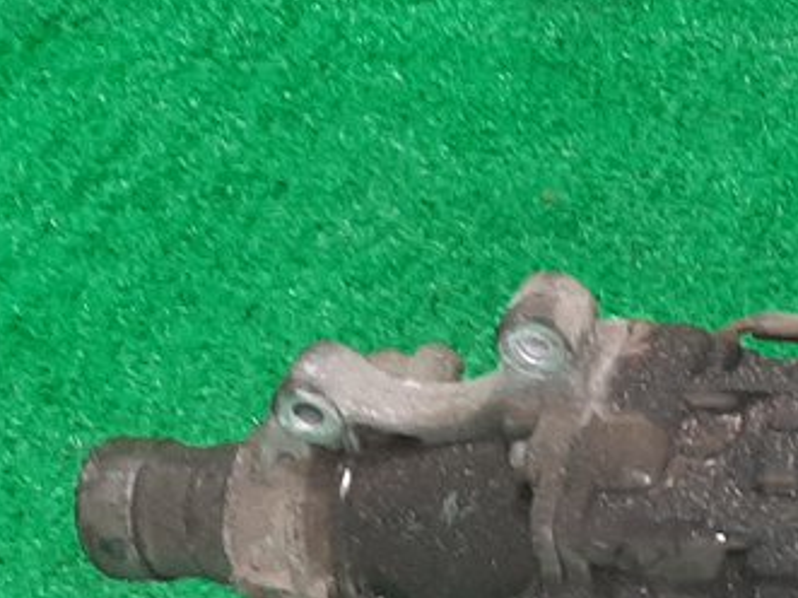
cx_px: 1439
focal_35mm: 113
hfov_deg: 15.1
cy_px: 786
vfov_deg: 12.7
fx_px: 2604
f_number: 1.7
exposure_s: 1/50
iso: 138
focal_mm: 3.93
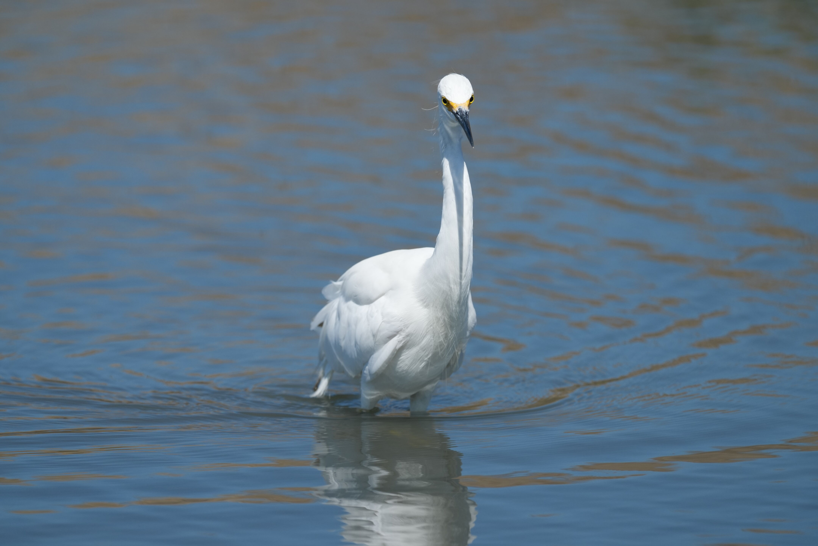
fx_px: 12723
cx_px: 409
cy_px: 273
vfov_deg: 2.5
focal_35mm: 560
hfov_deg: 3.7
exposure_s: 1/2500
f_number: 6.3
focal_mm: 560
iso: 500
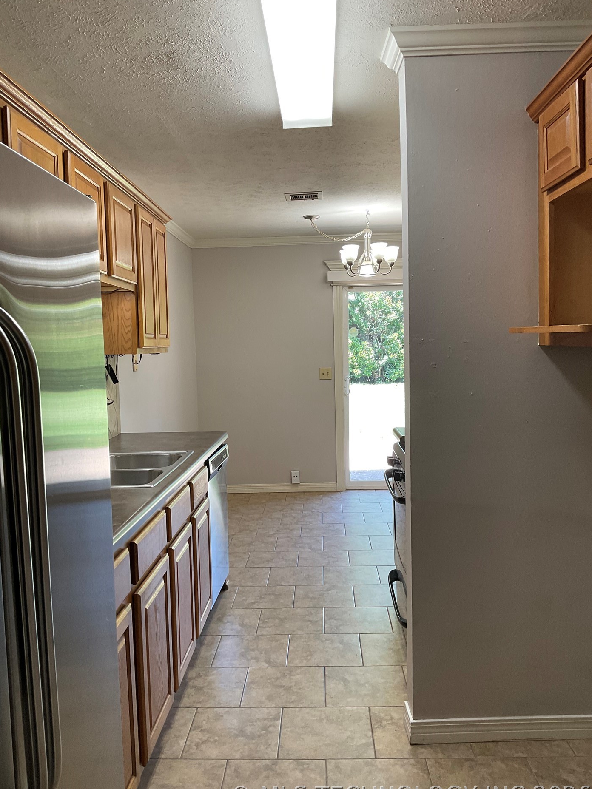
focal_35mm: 30
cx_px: 291
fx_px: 684
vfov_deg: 60.0
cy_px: 406
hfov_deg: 46.8
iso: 40
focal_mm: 3
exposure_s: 1/60
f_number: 1.8
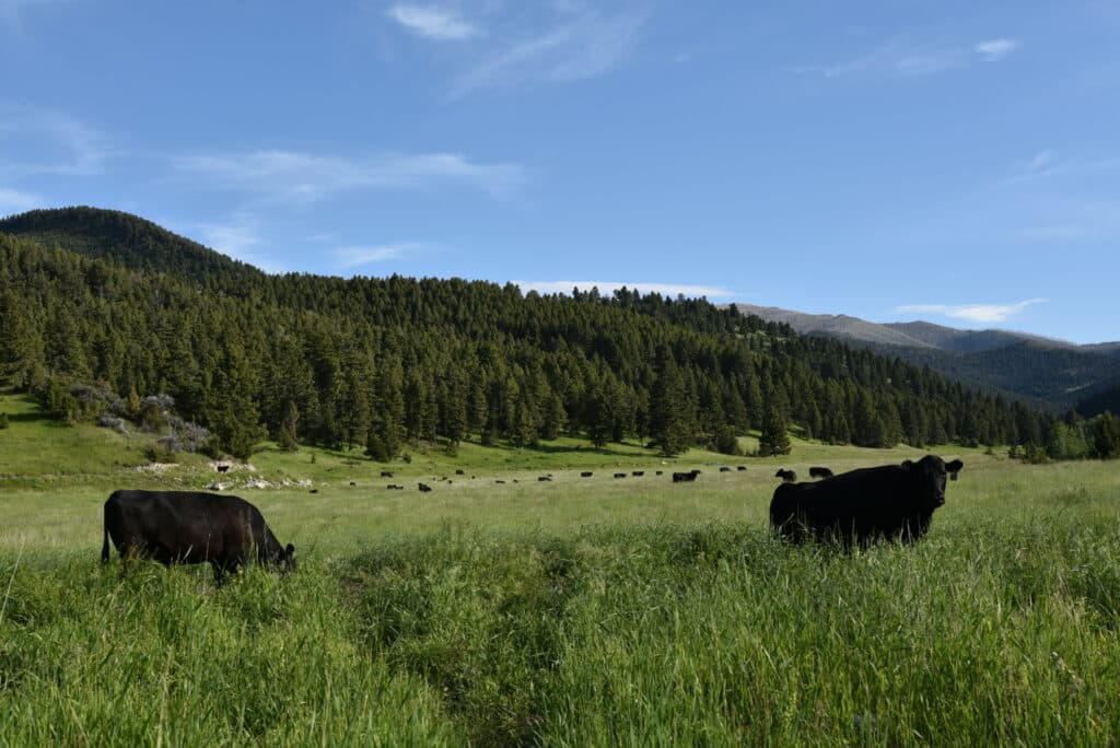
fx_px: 1494
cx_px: 560
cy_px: 374
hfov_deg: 41.1
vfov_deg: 28.1
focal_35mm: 48
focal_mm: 48
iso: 200
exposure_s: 1/320
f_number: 9
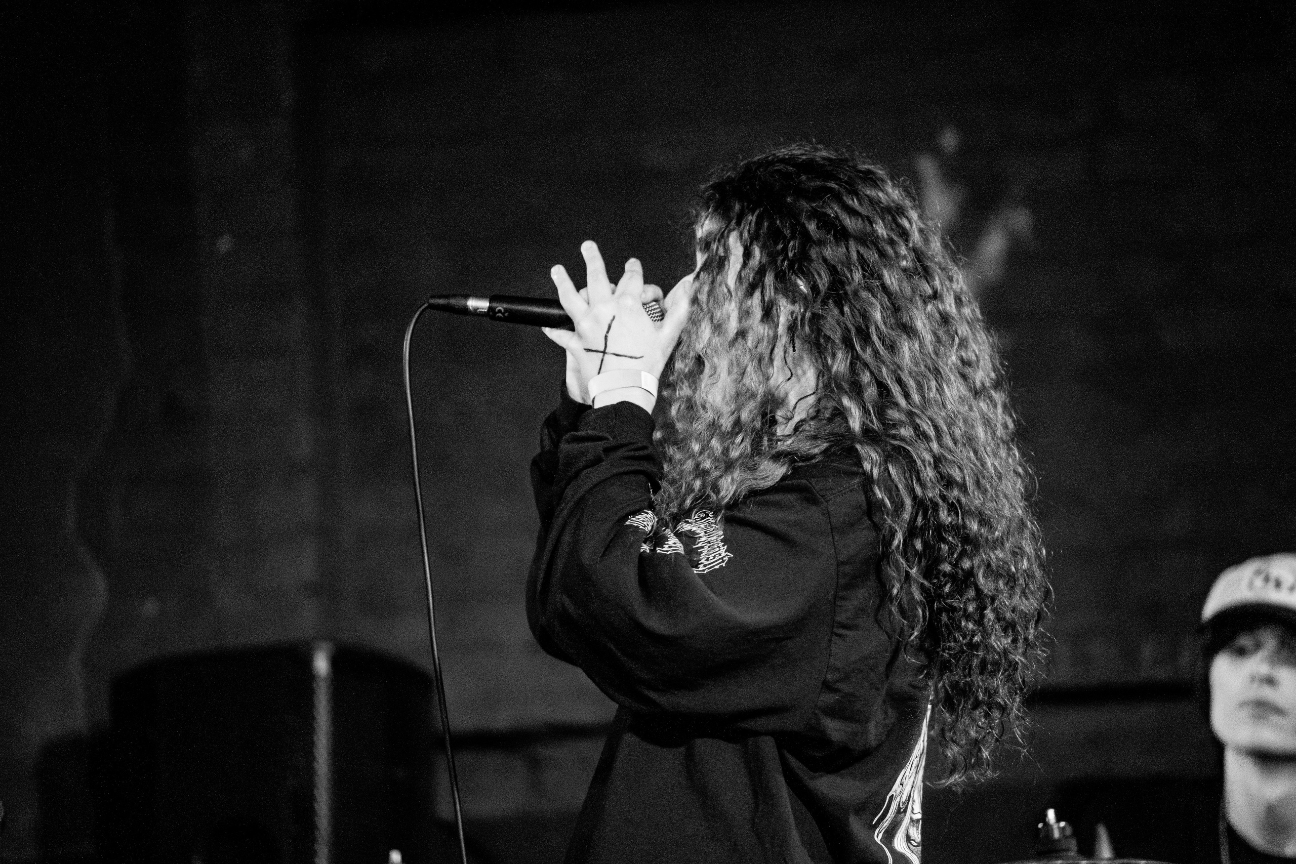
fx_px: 6053
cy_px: 432
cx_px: 648
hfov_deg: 12.2
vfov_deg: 8.2
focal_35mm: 168
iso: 6400
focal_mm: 163
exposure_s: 1/160
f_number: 2.8
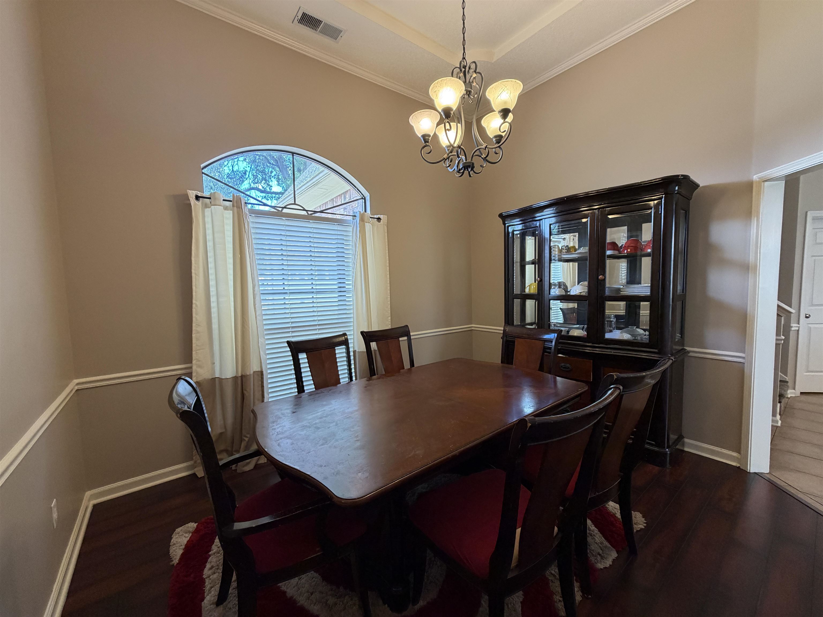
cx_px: 412
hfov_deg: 102.1
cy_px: 308
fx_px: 333
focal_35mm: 14
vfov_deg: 85.7
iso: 200
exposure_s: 1/60
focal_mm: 2.22
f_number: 2.2
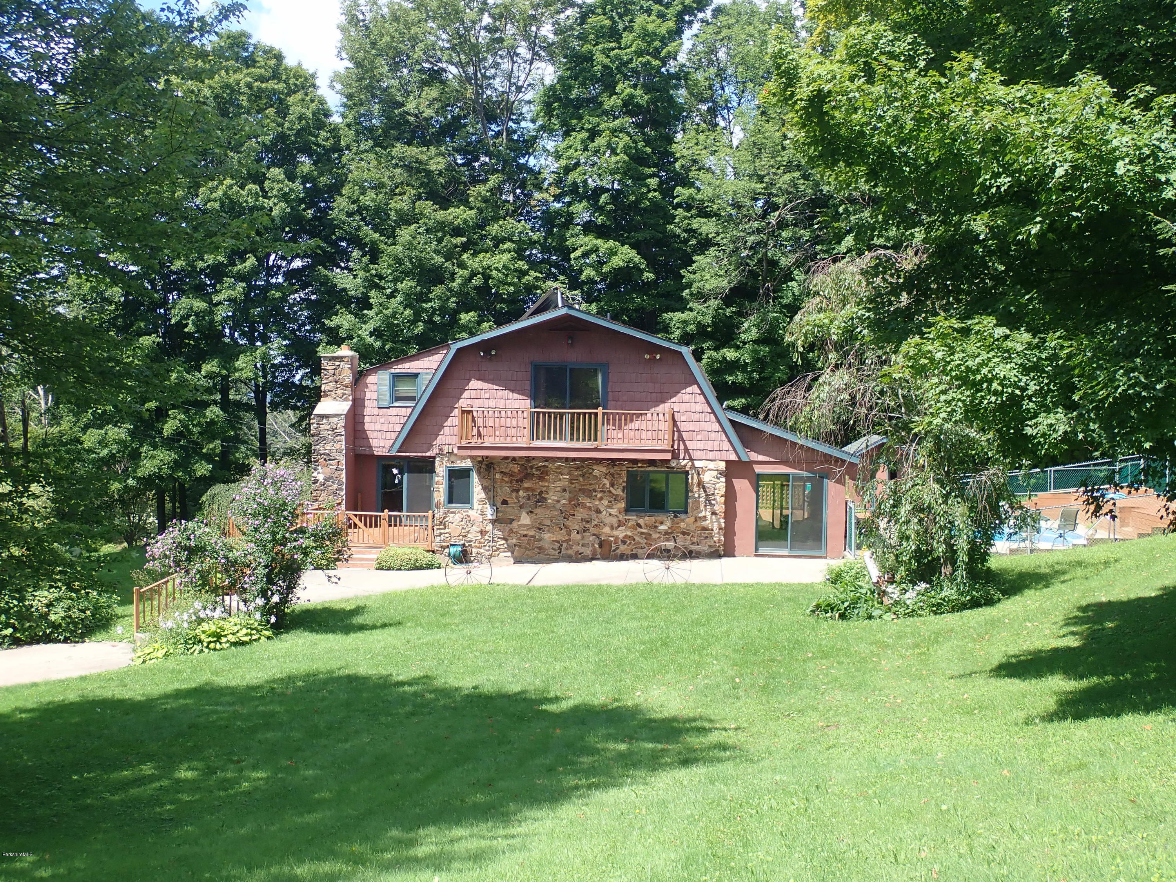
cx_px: 588
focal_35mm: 43
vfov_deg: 33.6
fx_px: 1461
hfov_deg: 43.9
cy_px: 441
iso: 100
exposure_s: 1/250
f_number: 4
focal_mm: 7.86
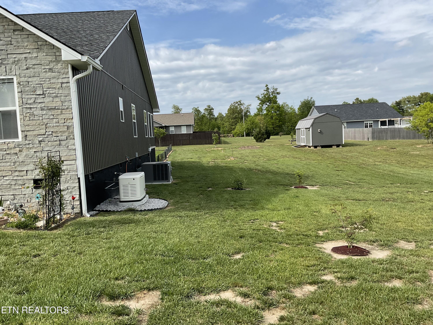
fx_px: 363
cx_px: 216
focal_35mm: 29
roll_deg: +3.2
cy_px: 162
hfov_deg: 61.7
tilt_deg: -5.0
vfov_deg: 48.2
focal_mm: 3
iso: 16
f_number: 1.8
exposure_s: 1/1675
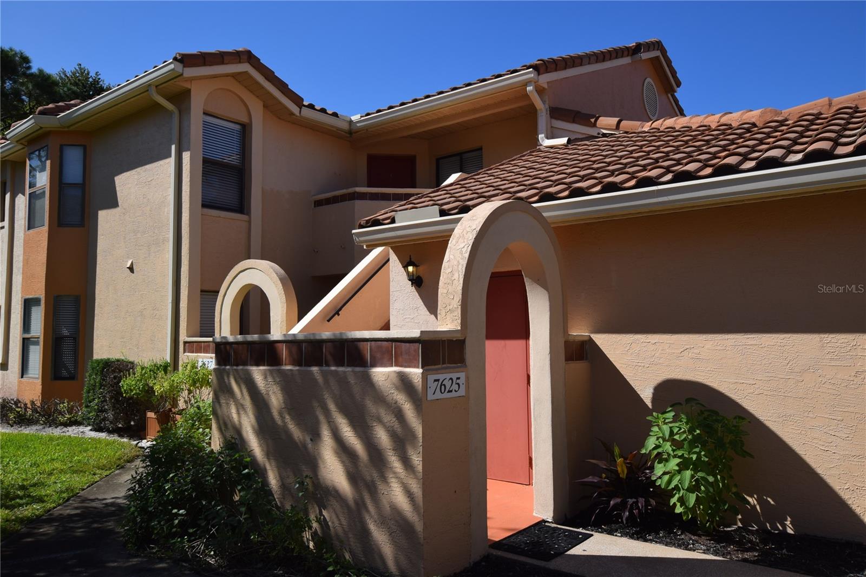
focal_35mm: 27
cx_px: 433
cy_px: 288
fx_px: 649
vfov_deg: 47.9
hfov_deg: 67.4
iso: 200
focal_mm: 18
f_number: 10
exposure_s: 1/400
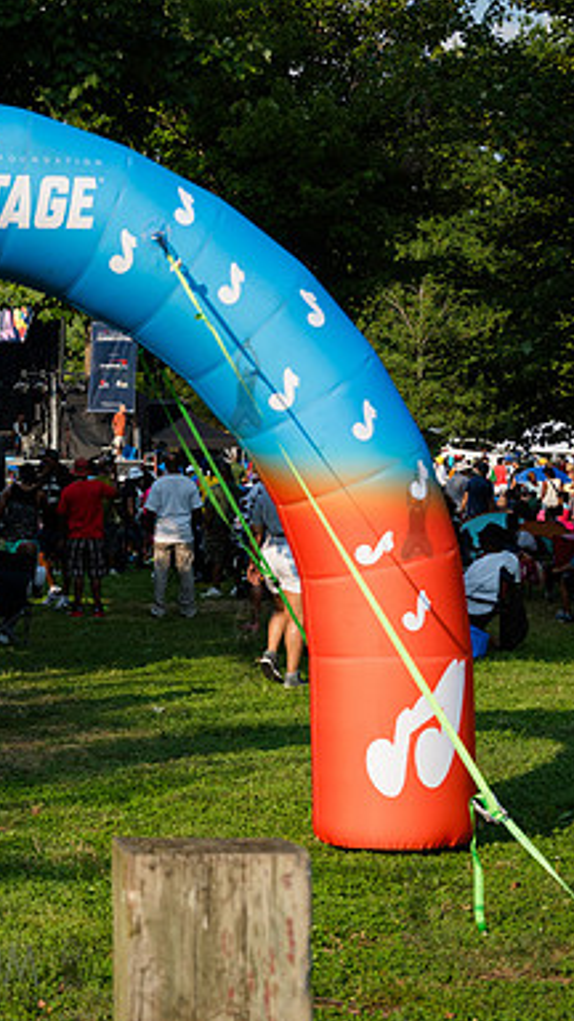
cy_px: 512
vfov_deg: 26.5
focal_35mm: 80
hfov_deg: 14.7
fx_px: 2165
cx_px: -98
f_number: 4.5
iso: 500
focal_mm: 50
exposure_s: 1/2000
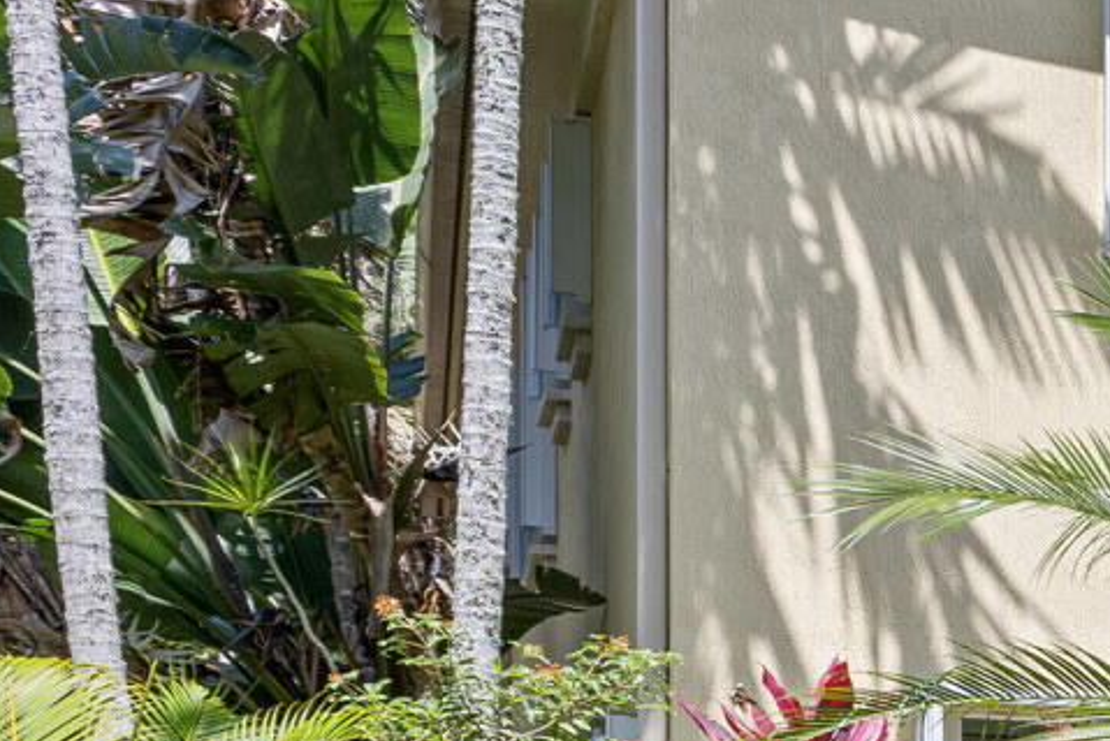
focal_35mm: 73
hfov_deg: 15.1
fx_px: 2252
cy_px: 890
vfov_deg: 17.8
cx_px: 2672
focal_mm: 14
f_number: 8
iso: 64
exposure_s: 1/50
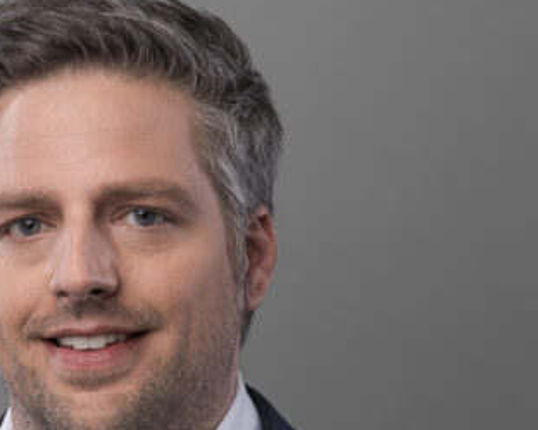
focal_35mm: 236
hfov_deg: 8.2
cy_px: 366
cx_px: 98
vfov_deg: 6.5
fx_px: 3754
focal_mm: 102
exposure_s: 1/200
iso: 100
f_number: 6.3
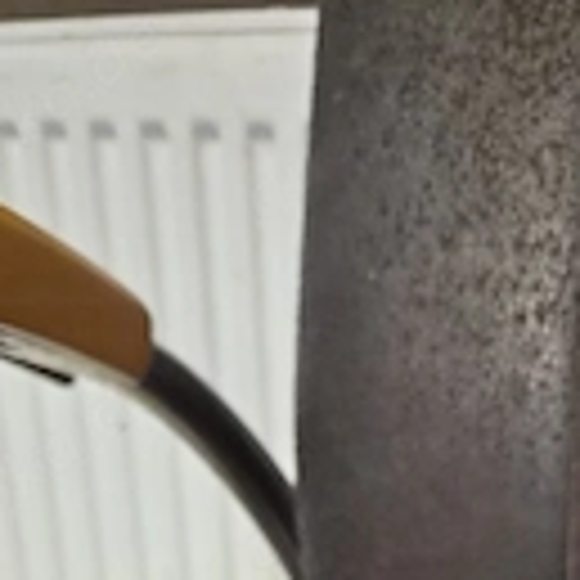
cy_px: 868
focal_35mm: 63
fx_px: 1194
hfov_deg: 26.7
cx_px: 472
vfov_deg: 22.5
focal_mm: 5.4
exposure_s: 1/50
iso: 1600
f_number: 1.8
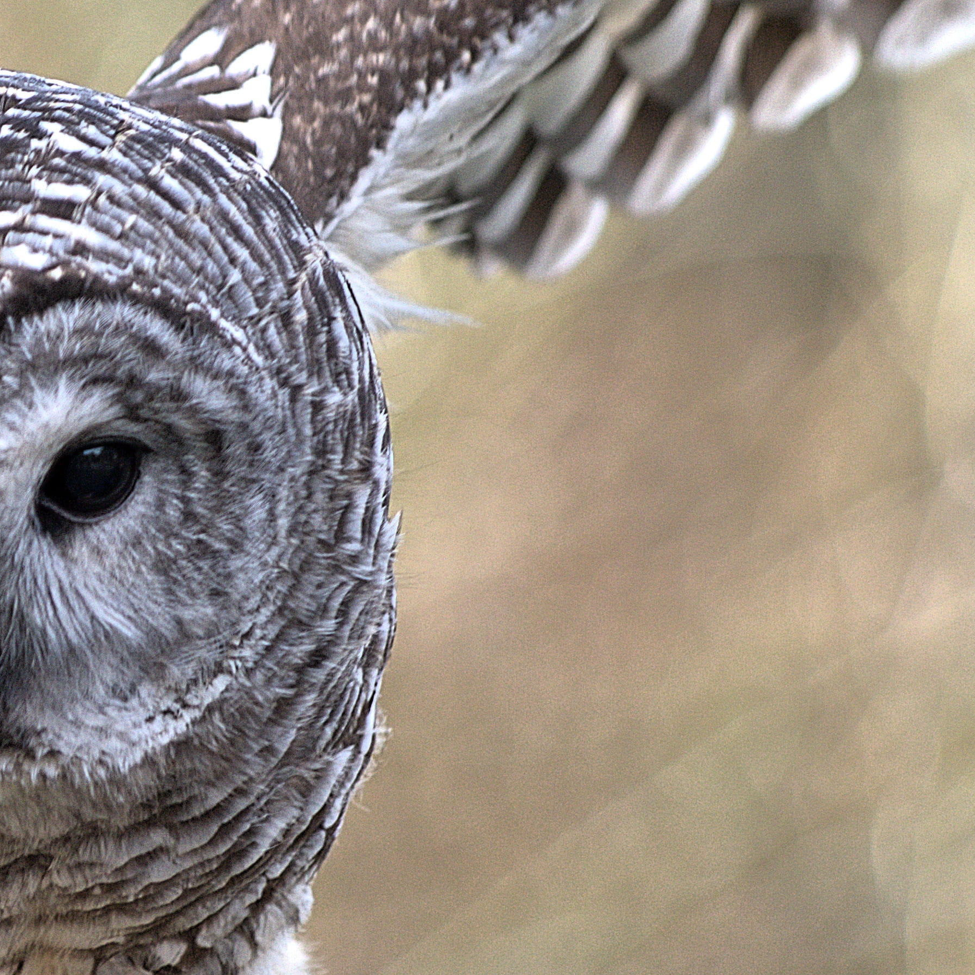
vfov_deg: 2.0
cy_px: 475
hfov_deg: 2.0
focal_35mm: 878
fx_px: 27979
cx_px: 34
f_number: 4
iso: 800
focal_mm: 250
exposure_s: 1/500
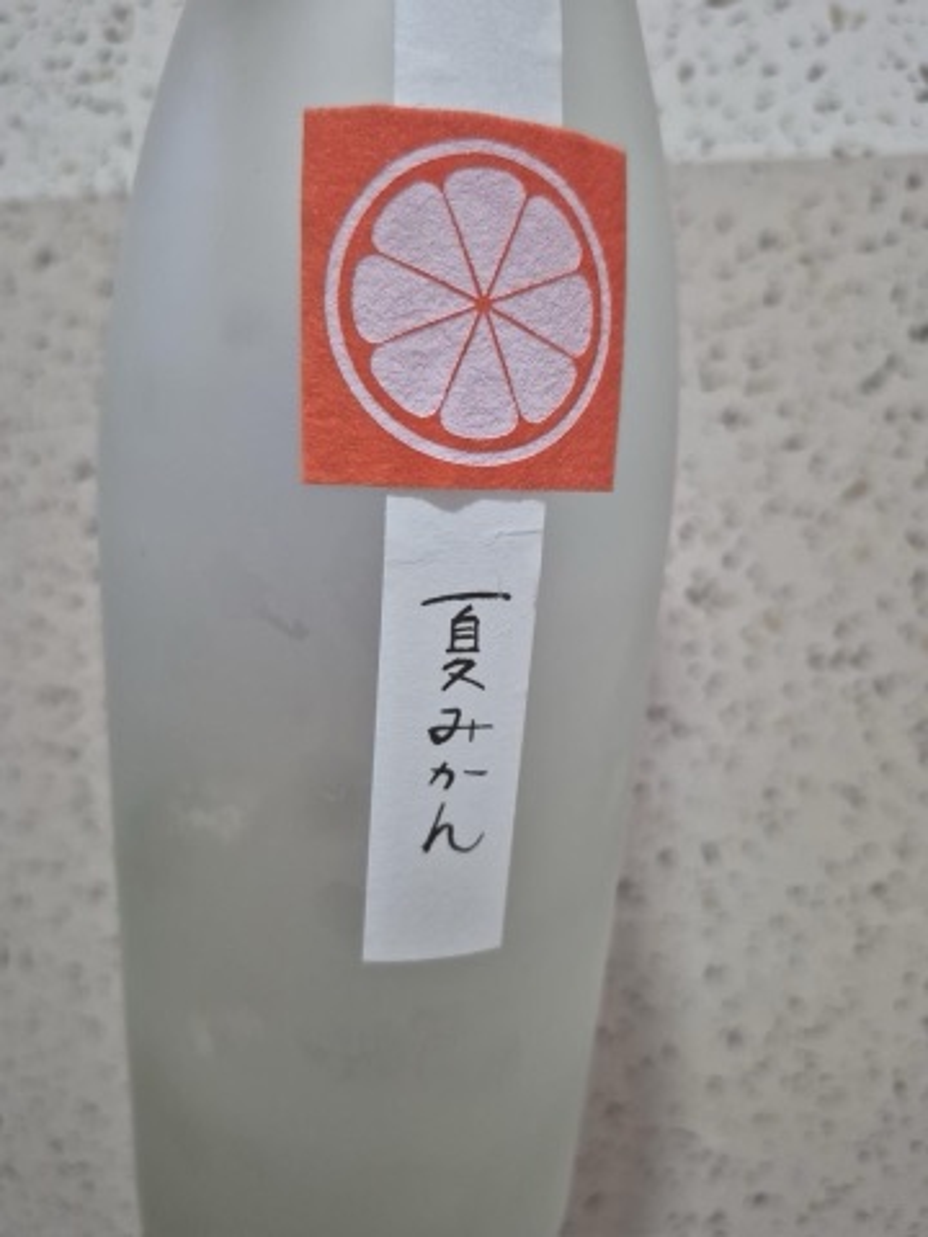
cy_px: 618
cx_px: 464
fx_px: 822
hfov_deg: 58.9
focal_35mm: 23
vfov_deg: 73.9
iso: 640
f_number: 1.8
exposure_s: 1/60
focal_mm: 5.4
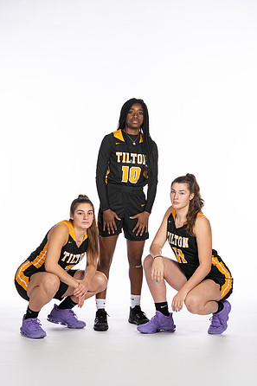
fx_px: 1136
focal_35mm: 106
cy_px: 194
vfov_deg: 19.3
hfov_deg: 12.9
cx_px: 128
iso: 100
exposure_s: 1/100
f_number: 5.6
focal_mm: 70
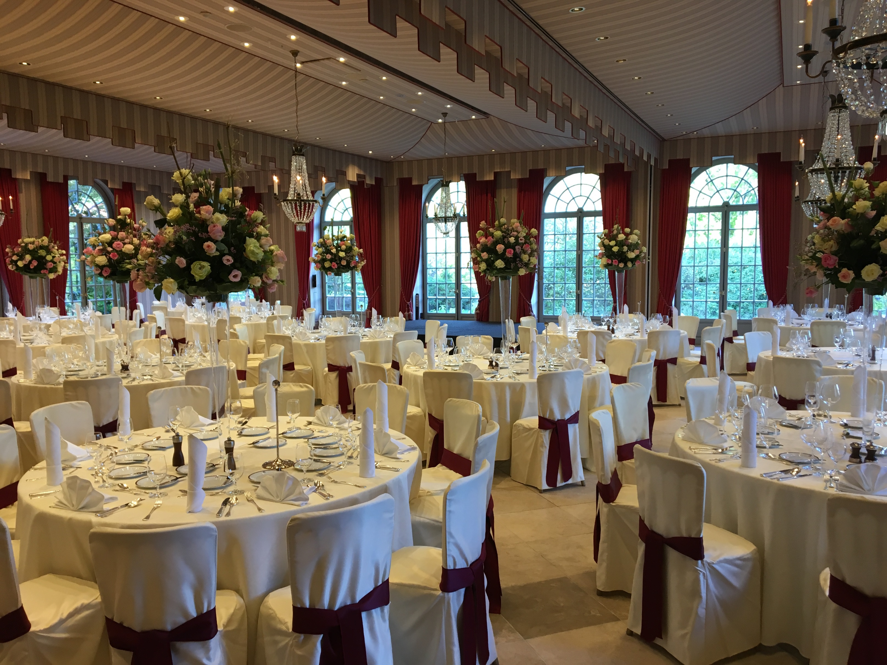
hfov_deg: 61.7
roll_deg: +0.1
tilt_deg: -6.0
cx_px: 444
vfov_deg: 48.2
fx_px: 743
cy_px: 332
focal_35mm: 29
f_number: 2.2
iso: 64
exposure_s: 1/33
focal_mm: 4.15
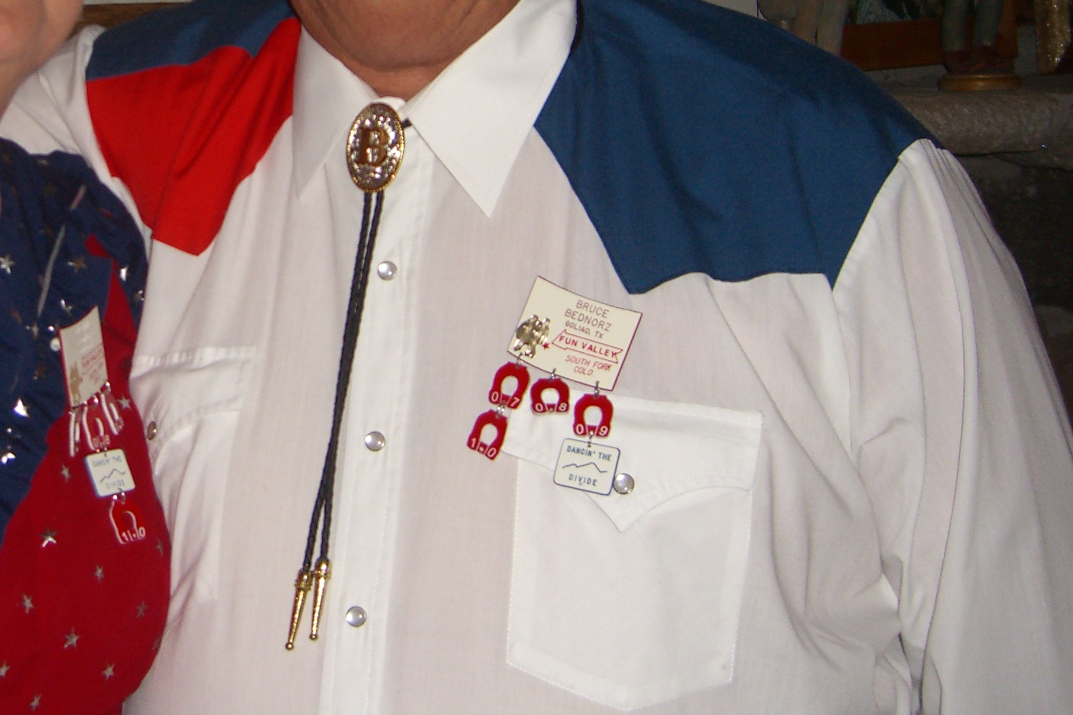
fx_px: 1997
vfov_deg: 20.0
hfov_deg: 29.3
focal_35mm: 67
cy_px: 92
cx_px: 189
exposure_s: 1/60
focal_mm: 7.9
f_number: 2.8
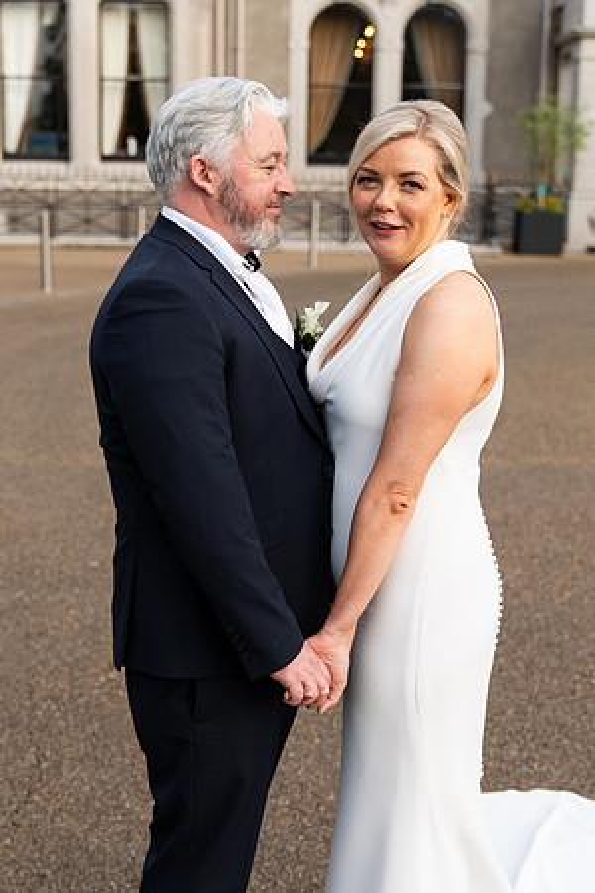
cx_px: 298
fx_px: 1363
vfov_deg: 36.2
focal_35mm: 55
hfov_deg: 24.6
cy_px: 446
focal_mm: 37
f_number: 2.8
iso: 125
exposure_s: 1/200
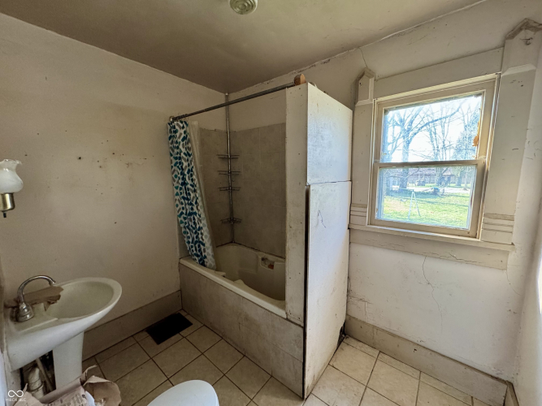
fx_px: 219
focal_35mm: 14
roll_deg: -0.2
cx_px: 271
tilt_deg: -8.2
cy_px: 203
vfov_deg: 85.7
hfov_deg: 102.1
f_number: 2.2
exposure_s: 1/99
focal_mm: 2.22
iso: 320
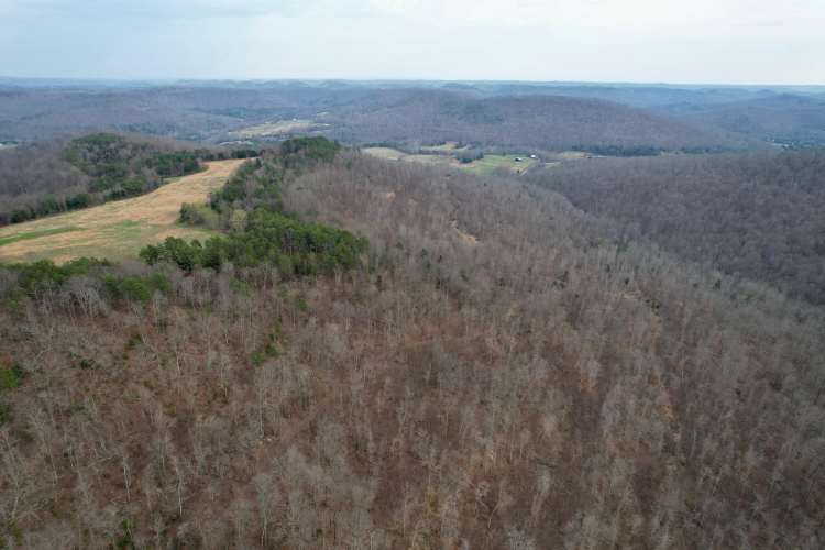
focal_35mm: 22
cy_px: 275
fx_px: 504
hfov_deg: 78.6
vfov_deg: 57.2
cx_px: 412
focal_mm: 8.38
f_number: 2.8
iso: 100
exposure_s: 1/400
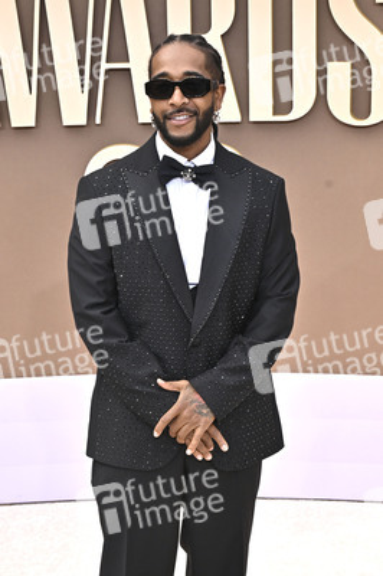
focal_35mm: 56
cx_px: 192
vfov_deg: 35.7
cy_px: 288
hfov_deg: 24.2
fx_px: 895
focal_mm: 56
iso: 400
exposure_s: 1/320
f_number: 10
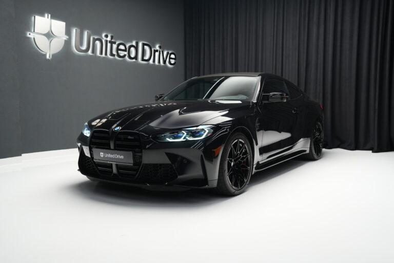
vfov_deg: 37.9
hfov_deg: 54.4
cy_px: 132
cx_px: 197
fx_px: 383
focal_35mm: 35
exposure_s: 1/40
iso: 2000
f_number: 4
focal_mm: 35
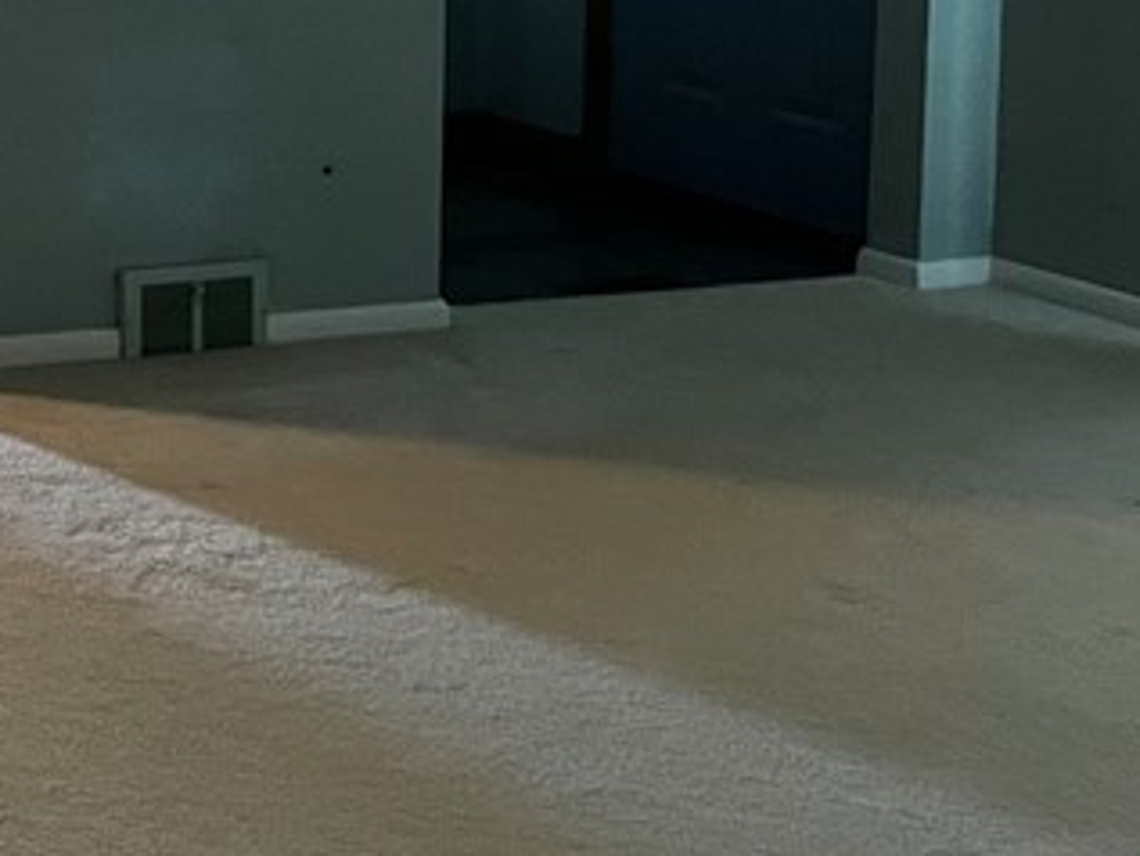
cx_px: -514
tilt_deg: -5.5
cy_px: -173
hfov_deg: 20.3
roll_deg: +0.4
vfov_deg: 16.8
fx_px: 2767
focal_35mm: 84
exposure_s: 1/30
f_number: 1.6
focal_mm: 4.2
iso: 500
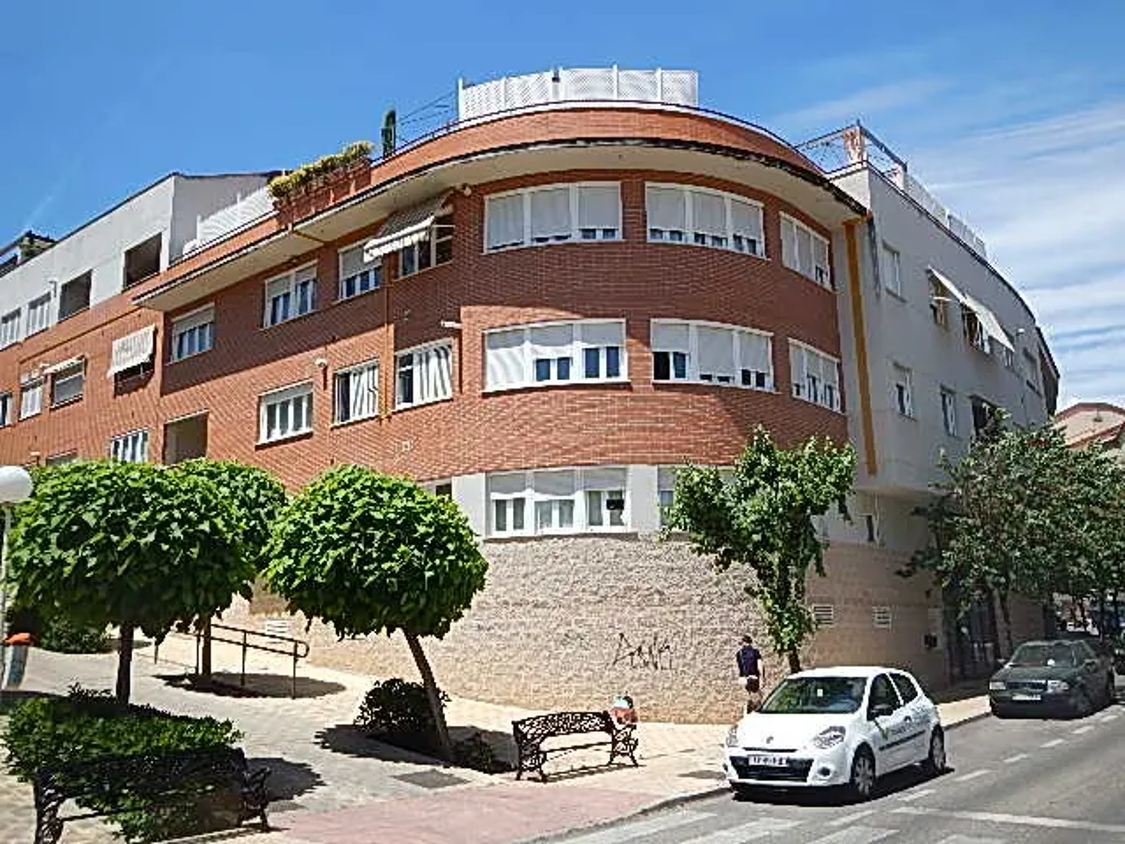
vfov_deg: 46.8
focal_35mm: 30
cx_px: 562
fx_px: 975
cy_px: 422
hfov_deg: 60.0
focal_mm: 5.5
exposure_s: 1/1000
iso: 125
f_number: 3.9
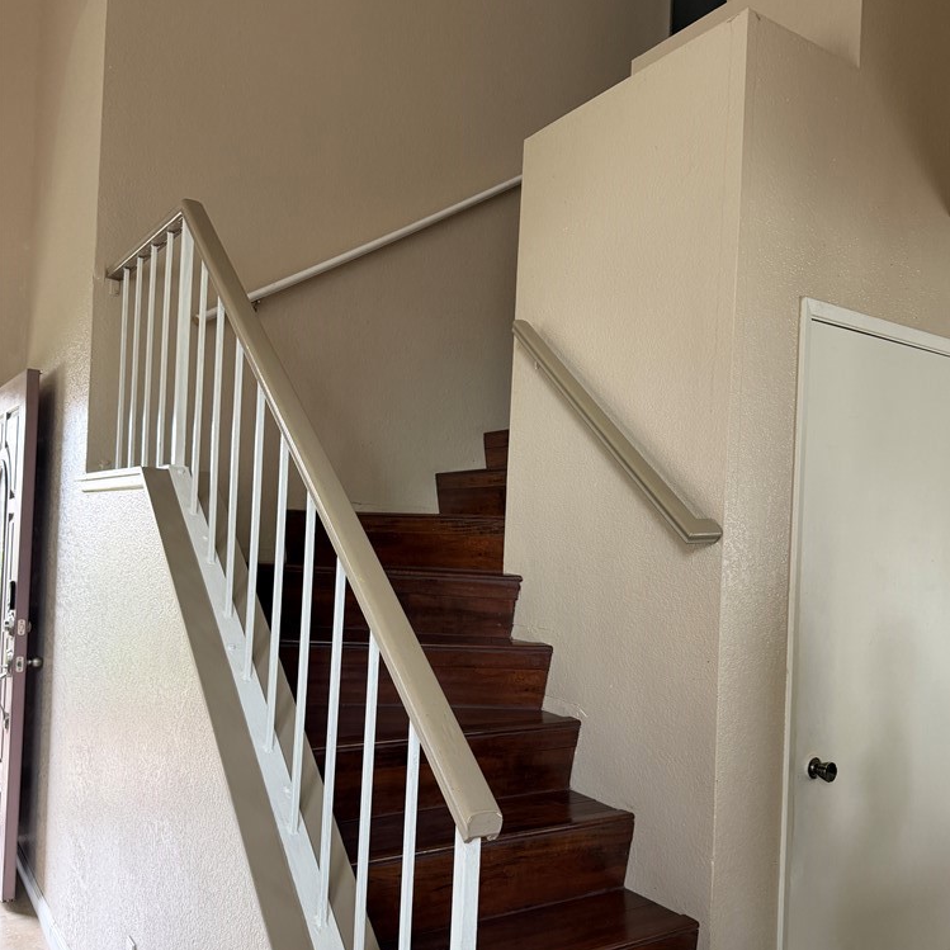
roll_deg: -2.1
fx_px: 900
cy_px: 542
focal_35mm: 29
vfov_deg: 55.4
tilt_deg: +0.5
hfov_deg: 55.6
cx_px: 483
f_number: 1.78
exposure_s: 1/60
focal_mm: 6.76
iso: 200
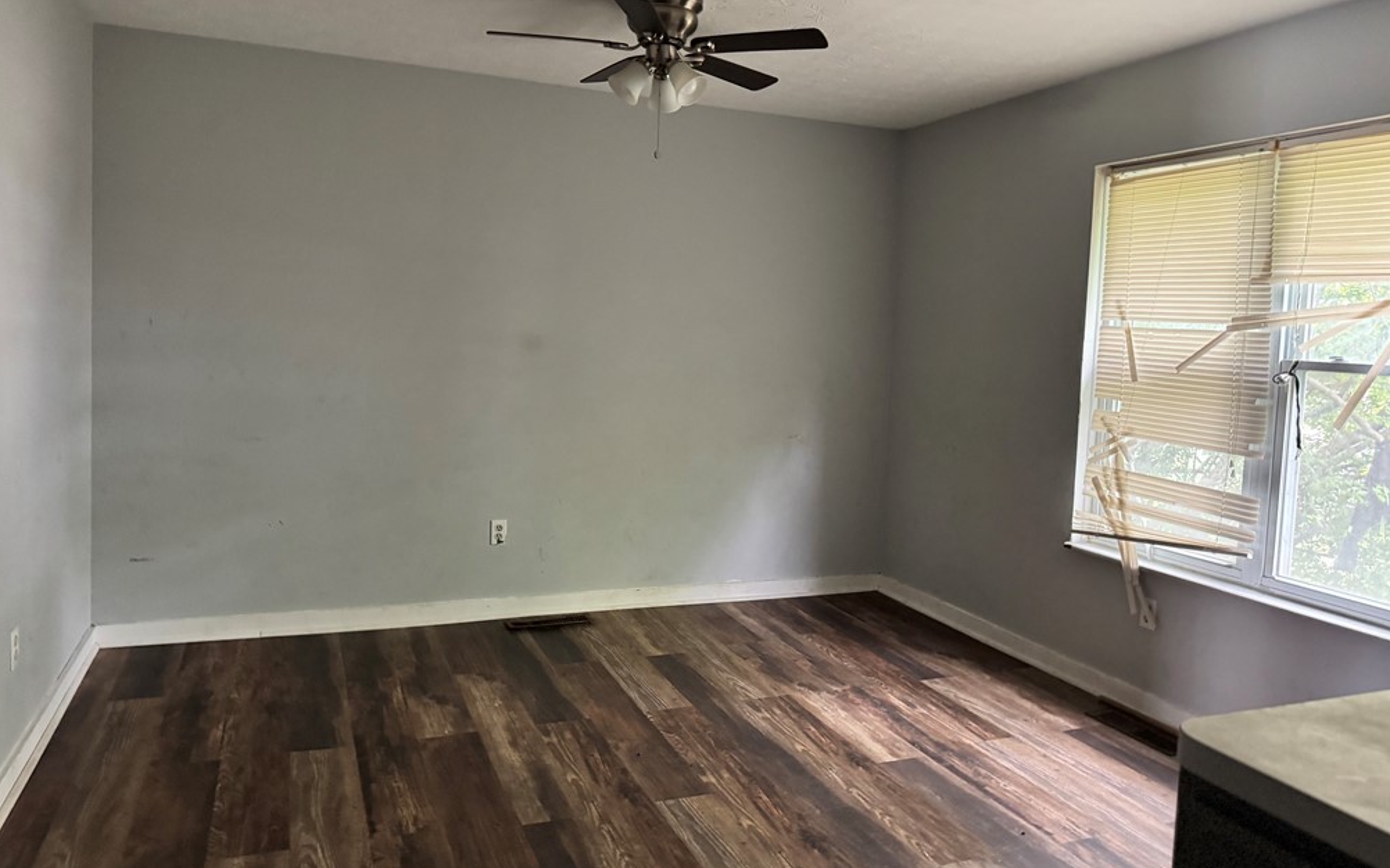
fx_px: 985
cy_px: 398
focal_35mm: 26
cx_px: 692
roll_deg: -2.9
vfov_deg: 47.5
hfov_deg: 70.4
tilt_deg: -5.1
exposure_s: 1/40
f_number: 1.78
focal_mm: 6.76
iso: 1000
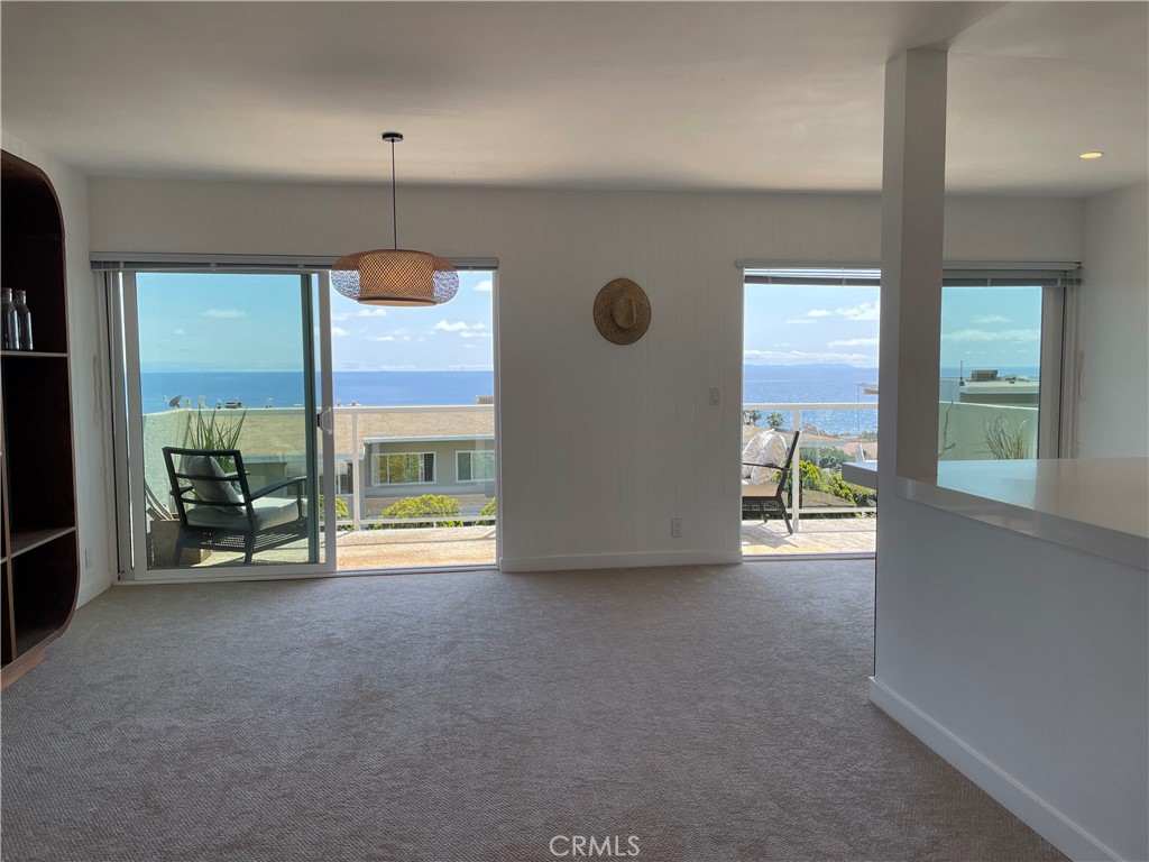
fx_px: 863
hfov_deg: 67.3
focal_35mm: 26
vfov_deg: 53.1
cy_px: 431
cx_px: 574
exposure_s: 1/903
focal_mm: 4.2
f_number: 1.6
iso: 32
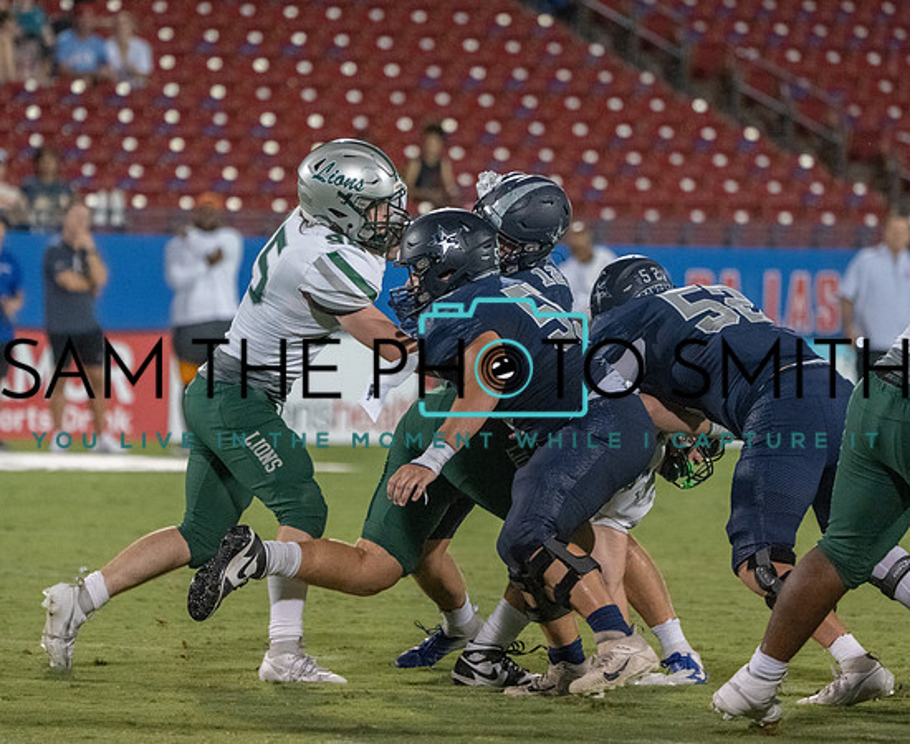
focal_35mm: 368
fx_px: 10003
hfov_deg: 5.2
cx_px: 486
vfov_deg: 4.3
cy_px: 389
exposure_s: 1/1000
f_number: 5.6
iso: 8000
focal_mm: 294
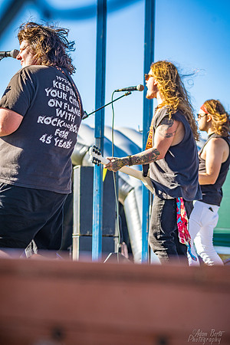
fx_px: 958
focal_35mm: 100
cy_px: 172
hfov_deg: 13.7
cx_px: 115
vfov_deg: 20.4
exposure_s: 1/320
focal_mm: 100
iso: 250
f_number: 5.6
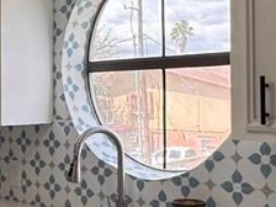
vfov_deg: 22.9
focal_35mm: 64
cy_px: 84
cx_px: 67
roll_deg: +0.4
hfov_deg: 29.7
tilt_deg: +0.9
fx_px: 510
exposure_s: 1/244
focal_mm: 2.22
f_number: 2.2
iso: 40
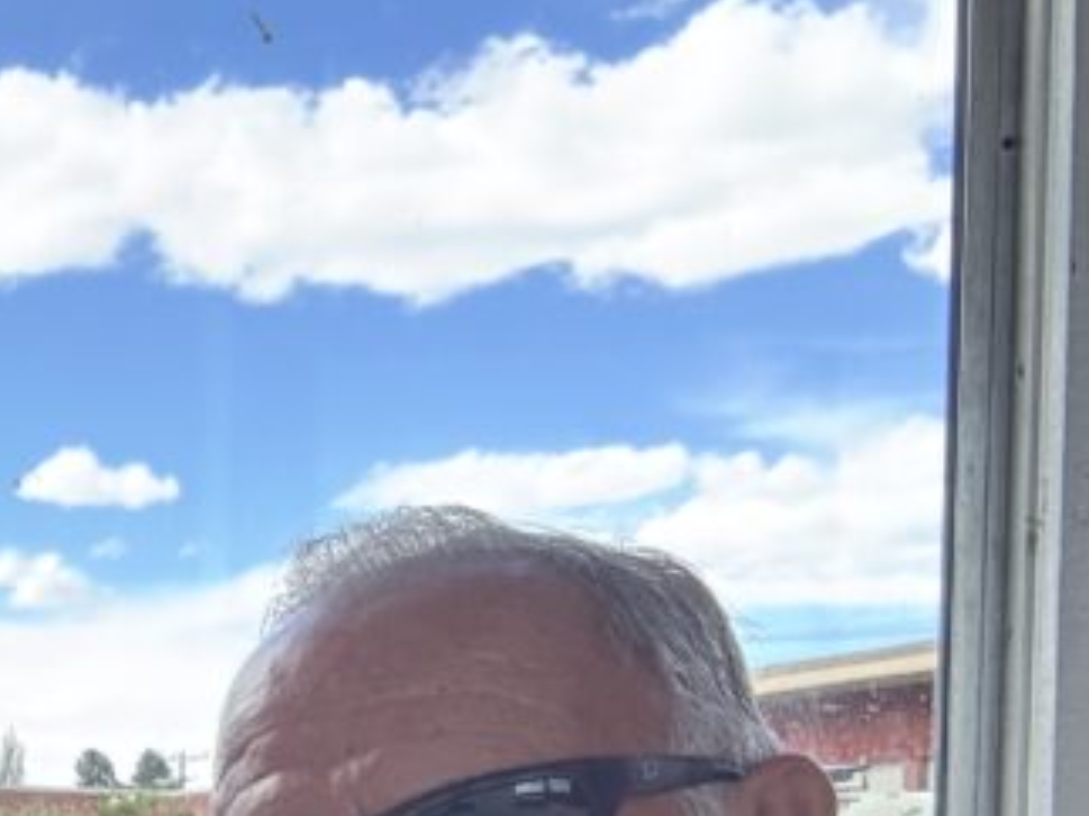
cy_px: 937
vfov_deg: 19.2
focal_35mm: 73
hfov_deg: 22.8
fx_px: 2296
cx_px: -442
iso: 25
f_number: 1.9
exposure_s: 1/122
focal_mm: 2.69
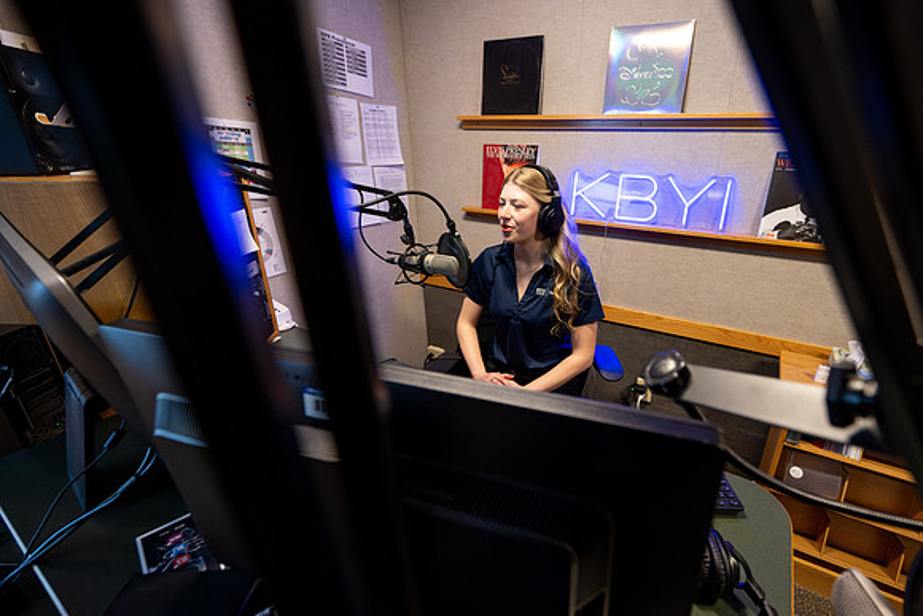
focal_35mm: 16
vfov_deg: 72.8
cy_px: 321
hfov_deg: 94.9
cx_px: 536
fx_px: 417
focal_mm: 14
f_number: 4
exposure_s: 1/160
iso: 1250
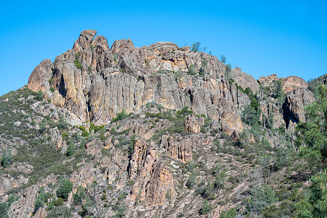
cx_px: 164
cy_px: 109
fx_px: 636
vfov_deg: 19.5
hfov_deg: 28.8
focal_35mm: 70
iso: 100
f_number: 9
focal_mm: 70
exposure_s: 1/200
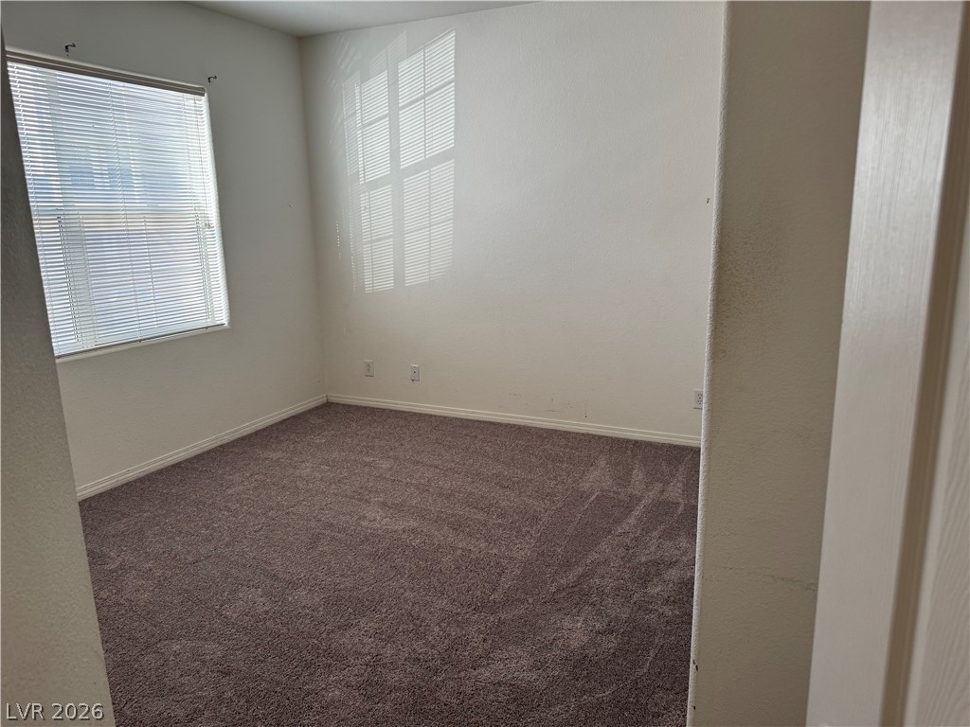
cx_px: 485
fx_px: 673
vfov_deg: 56.8
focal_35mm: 24
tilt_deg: -12.5
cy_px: 364
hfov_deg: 71.6
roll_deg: +0.9
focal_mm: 6.76
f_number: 1.78
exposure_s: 1/120
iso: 125
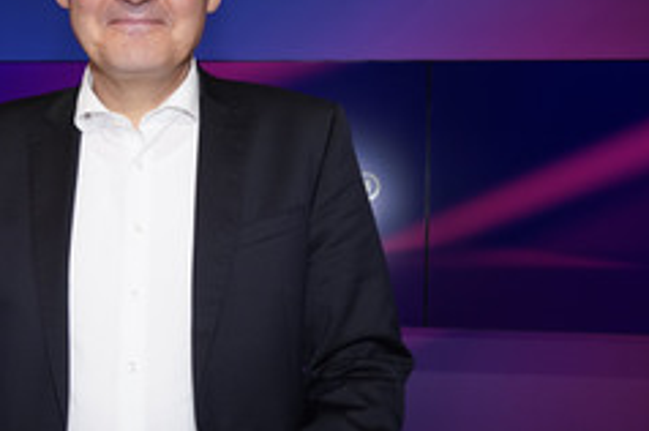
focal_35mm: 55
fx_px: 990
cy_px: 213
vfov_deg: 24.5
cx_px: 176
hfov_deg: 35.6
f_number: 5
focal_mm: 29
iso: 1600
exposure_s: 1/160
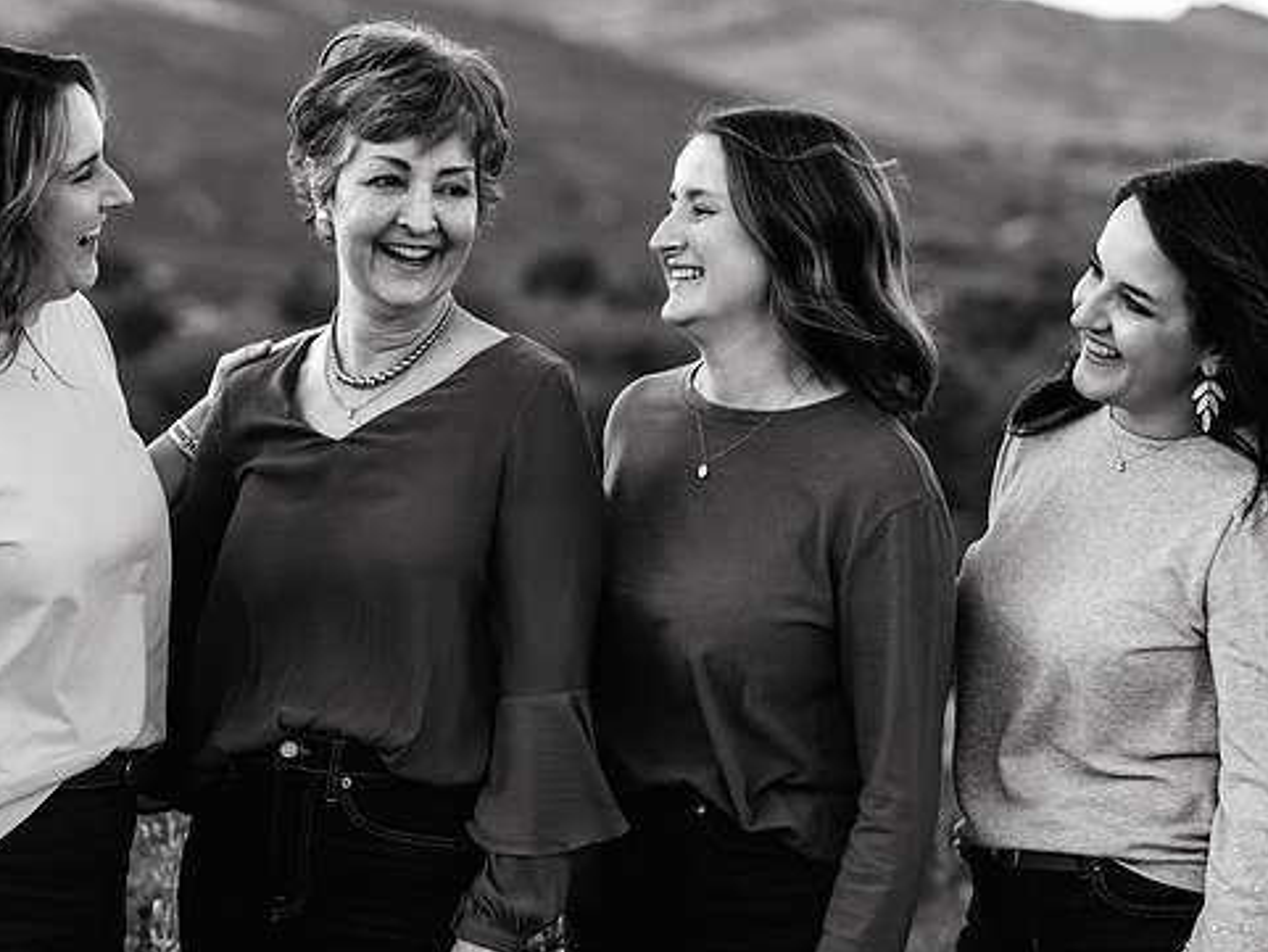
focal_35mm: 163
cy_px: 458
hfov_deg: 12.1
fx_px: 5972
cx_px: 585
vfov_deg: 9.1
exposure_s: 1/160
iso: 500
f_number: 4.5
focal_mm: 125
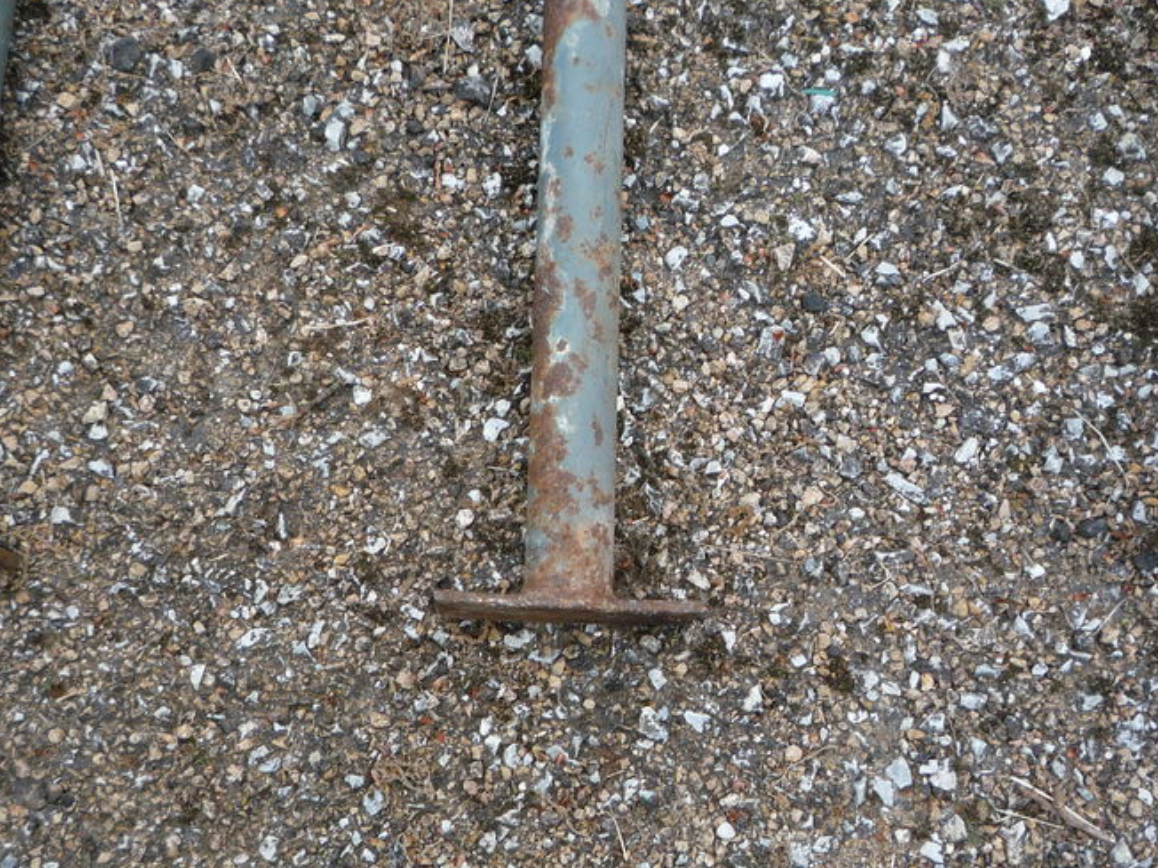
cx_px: 606
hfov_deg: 41.2
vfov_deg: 31.4
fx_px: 1539
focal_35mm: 46
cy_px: 529
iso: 100
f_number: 4
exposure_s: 1/200
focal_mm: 5.2
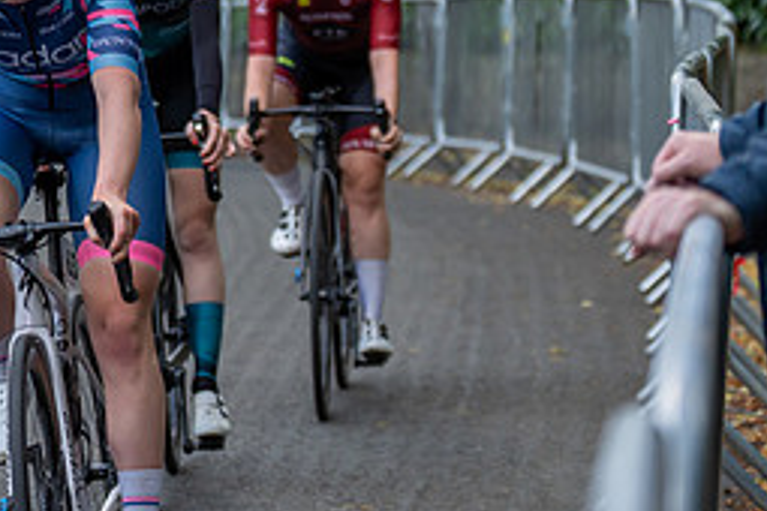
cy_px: -42
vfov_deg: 6.0
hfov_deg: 8.9
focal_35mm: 230
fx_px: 4900
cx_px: -57
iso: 640
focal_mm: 80
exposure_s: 1/500
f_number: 2.8
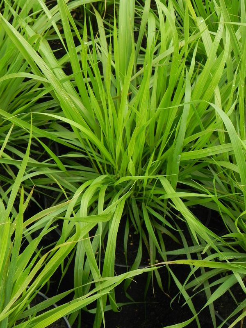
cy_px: 164
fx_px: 1364
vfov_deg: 13.7
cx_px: 123
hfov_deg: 10.3
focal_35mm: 144
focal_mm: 25.7
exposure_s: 1/250
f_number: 5
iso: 160
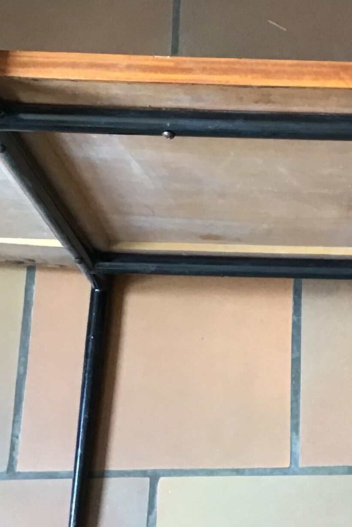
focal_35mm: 86
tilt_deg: -72.6
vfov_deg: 23.6
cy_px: 331
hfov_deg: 15.4
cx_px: 399
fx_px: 1261
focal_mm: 3.3
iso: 50
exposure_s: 1/33
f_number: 2.4
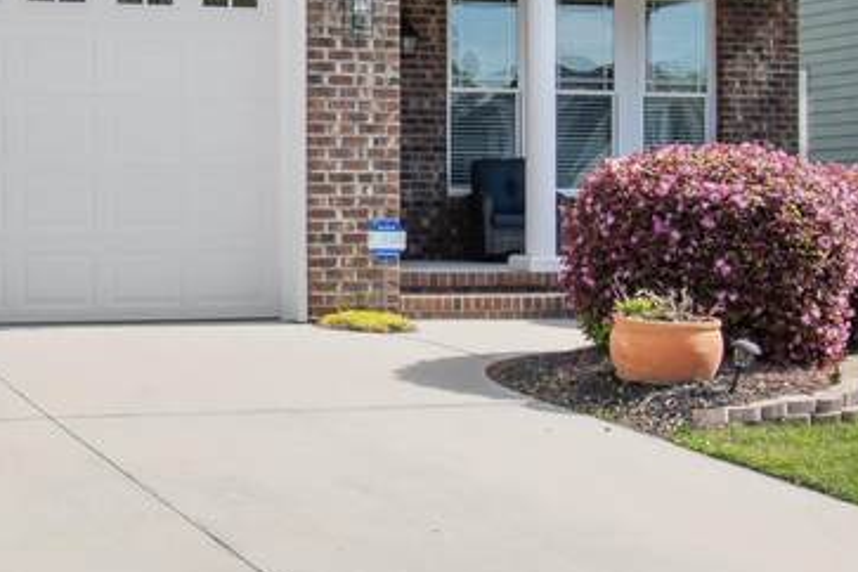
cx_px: 161
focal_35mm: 74
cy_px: 197
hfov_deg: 26.8
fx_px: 1764
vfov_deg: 18.4
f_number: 9
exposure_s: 1/320
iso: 100
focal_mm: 14
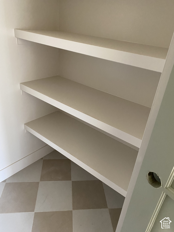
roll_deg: -4.1
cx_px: 87
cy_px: 116
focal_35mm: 26
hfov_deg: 53.1
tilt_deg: -27.3
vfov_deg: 67.3
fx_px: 174
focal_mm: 4.25
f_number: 1.8
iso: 500
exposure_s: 1/43
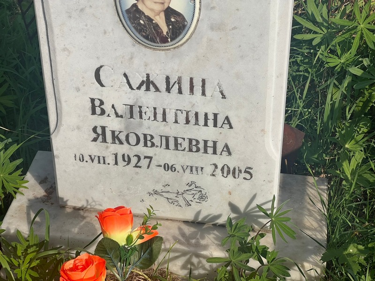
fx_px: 834
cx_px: 188
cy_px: 140
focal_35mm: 77
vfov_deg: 19.1
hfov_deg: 25.3
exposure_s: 1/1468
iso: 32
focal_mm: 9
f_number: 2.8
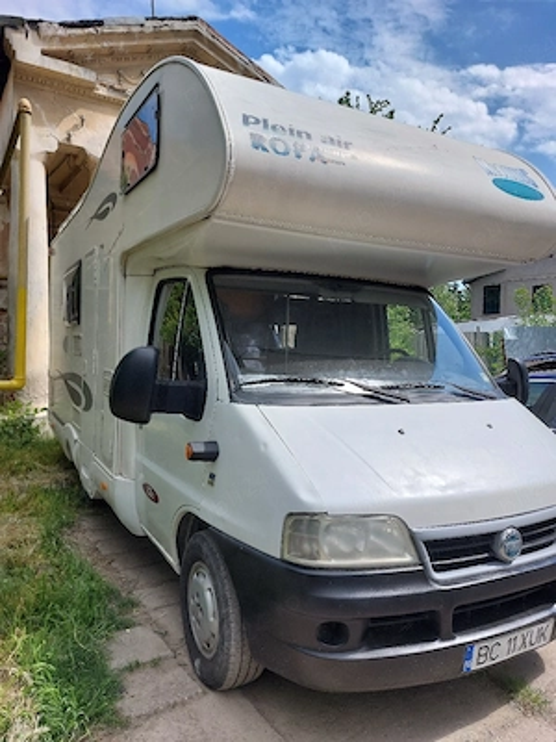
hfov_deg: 54.9
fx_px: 535
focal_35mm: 25
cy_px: 371
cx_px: 278
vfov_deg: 69.4
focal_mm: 5.23
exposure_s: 1/1250
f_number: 1.8
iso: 25
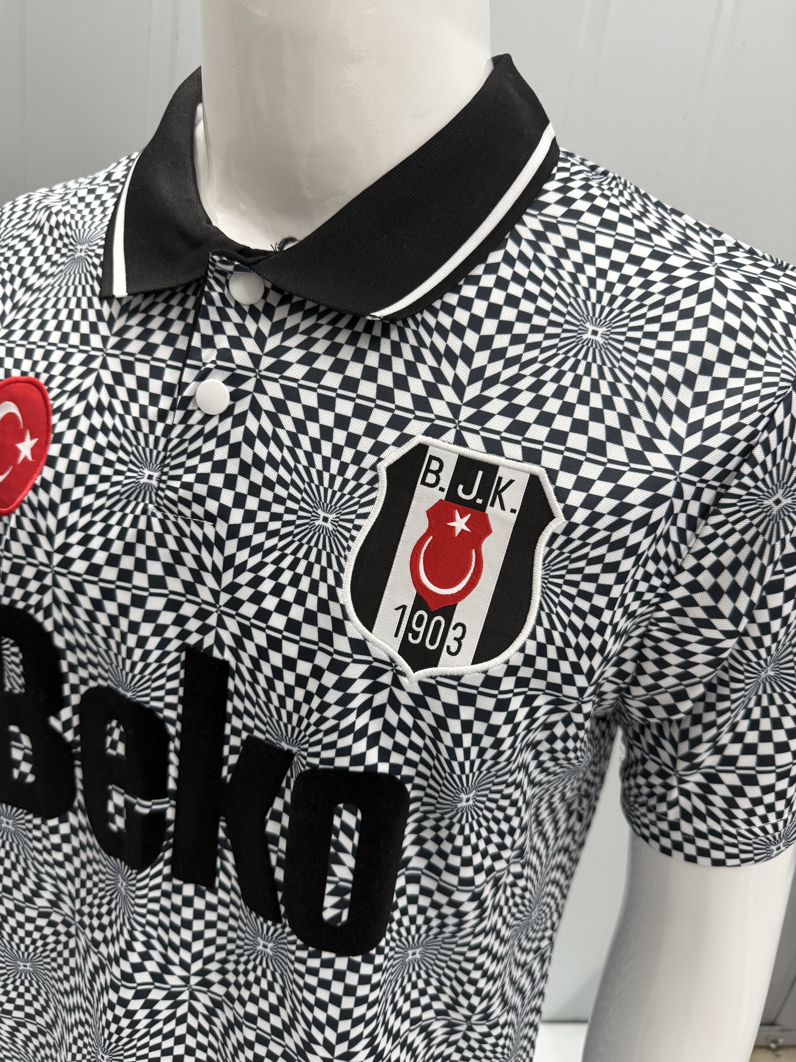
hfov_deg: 56.8
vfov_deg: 71.6
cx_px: 398
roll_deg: -9.0
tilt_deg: -17.3
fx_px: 736
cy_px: 531
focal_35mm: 24
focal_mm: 6.76
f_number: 1.78
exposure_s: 1/50
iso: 160
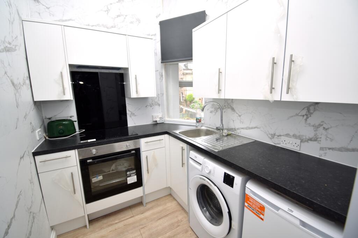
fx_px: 149
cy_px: 119
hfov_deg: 100.4
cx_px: 179
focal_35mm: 15
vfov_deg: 77.3
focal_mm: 10
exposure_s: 1/20
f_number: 4.5
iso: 100
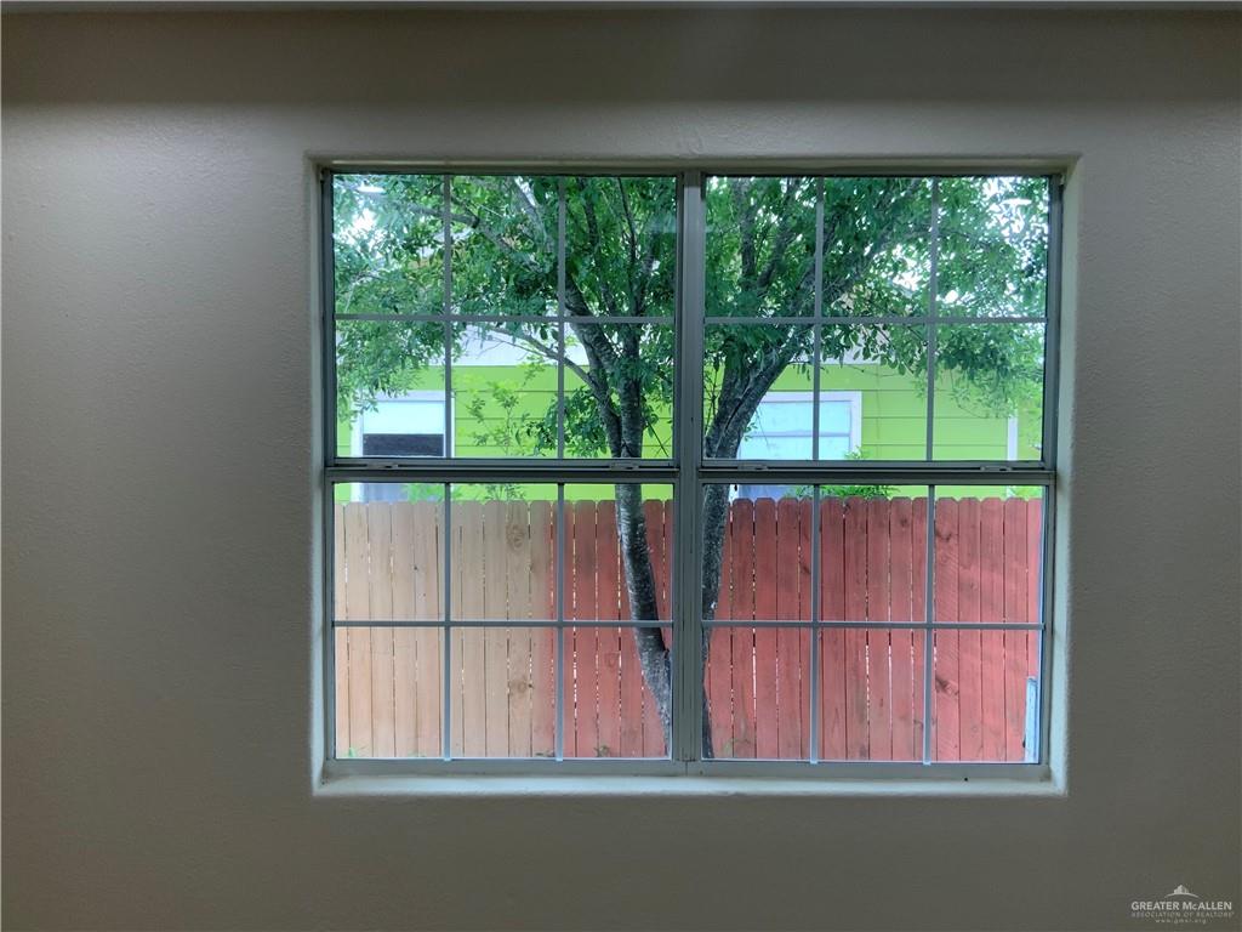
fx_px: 1041
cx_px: 621
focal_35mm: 29
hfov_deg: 61.7
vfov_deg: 48.2
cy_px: 466
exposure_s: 1/120
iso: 40
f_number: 1.8
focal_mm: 3
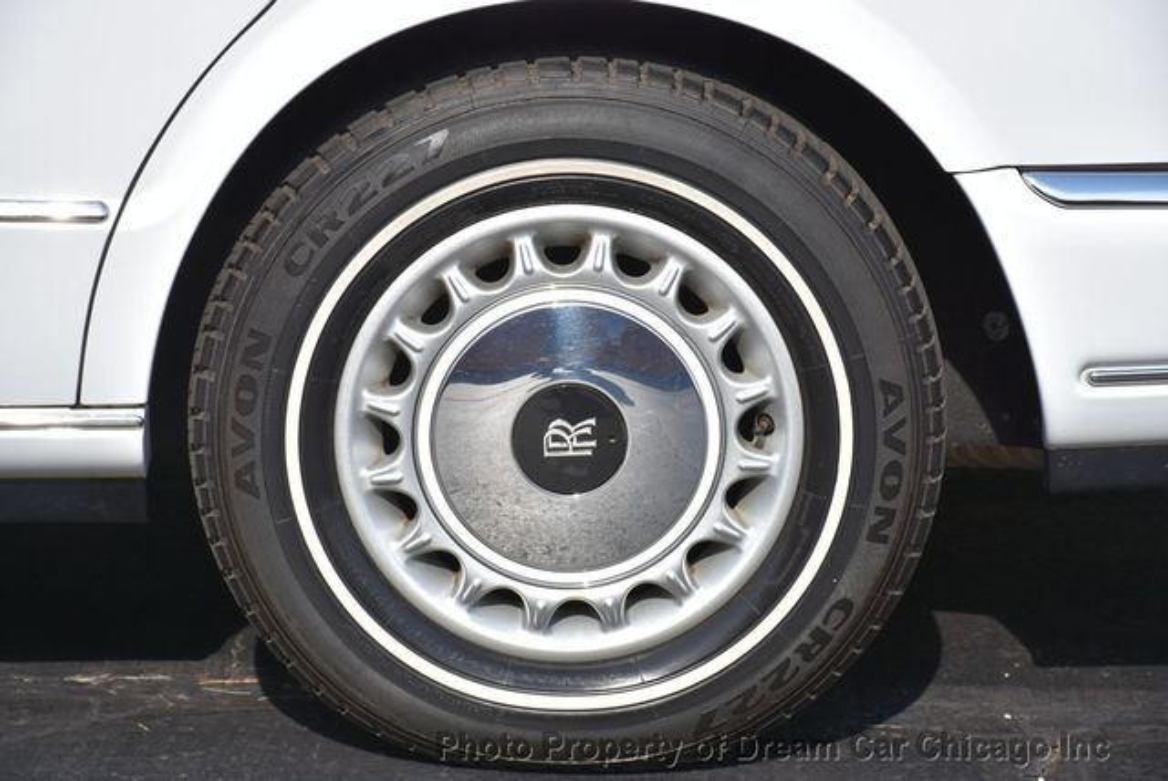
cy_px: 390
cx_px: 584
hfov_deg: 16.1
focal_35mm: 128
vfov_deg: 10.8
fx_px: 4140
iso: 320
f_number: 8
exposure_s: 1/1000
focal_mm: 85
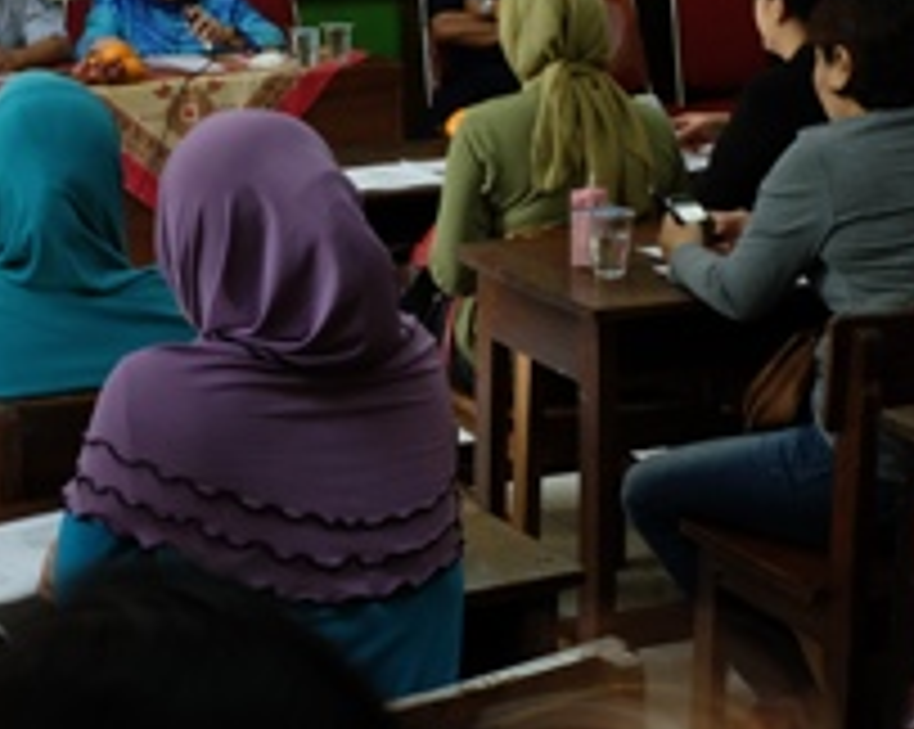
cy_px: 322
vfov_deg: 17.6
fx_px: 2351
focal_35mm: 87
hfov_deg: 22.0
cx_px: 392
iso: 800
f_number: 11
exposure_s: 1/5
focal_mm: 28.2
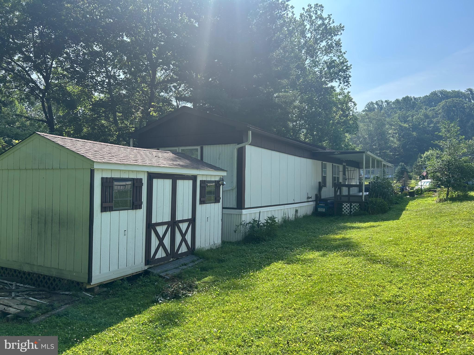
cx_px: 237
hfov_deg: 67.3
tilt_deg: +0.8
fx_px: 356
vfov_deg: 53.1
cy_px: 178
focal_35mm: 26
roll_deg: -0.5
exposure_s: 1/2008
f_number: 1.5
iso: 50
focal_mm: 5.7
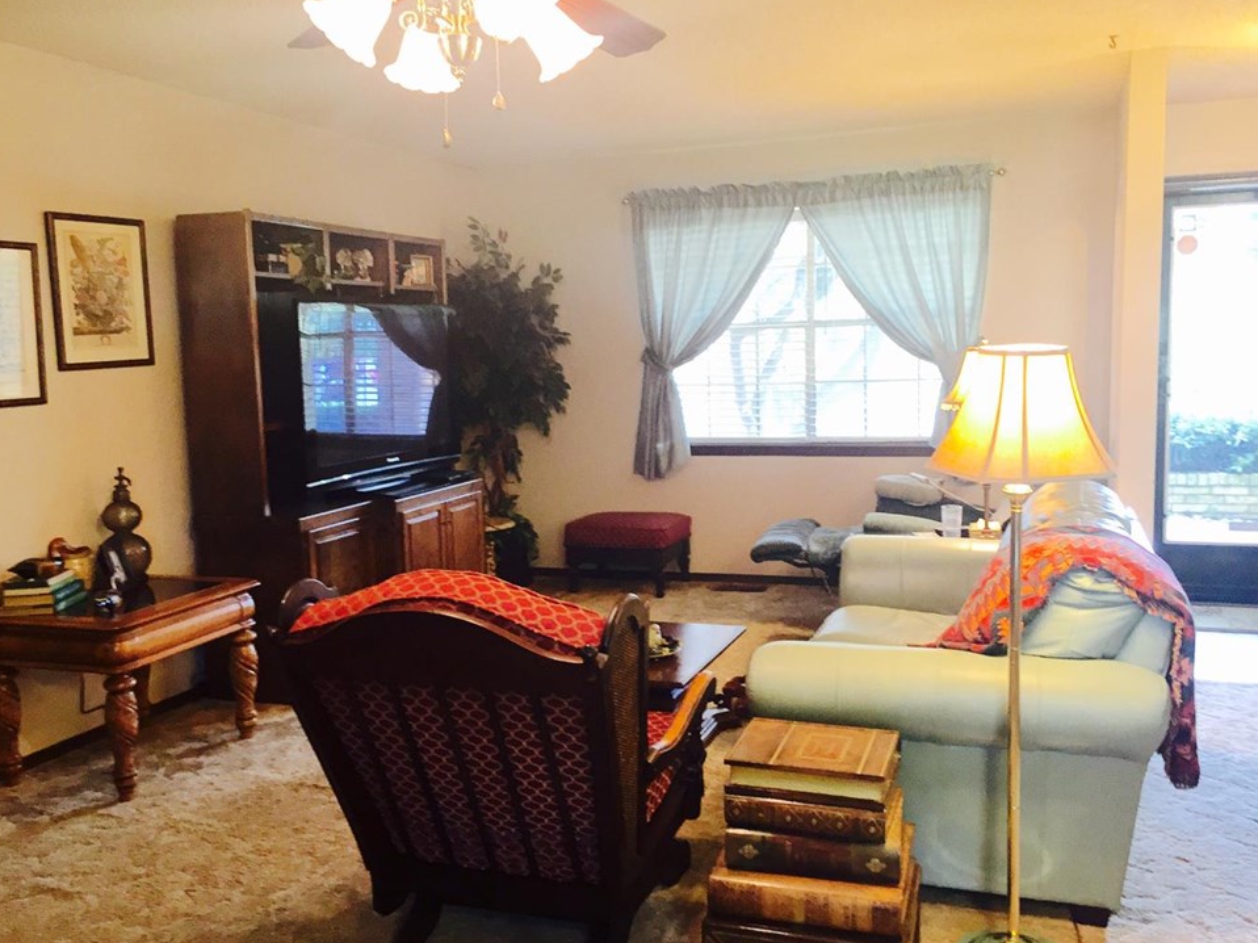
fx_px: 1126
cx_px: 658
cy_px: 490
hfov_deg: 58.3
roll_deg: -0.3
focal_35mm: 31
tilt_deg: -6.6
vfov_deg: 45.4
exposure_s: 1/30
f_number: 2.2
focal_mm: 4.15
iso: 160
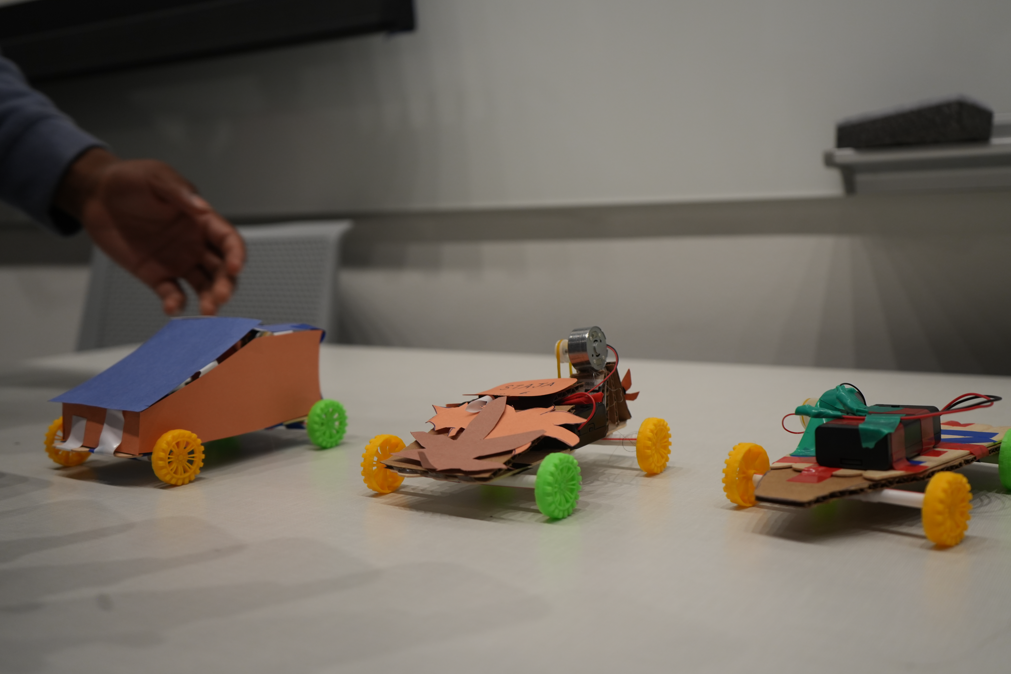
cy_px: 335
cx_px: 516
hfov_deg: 50.7
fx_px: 1067
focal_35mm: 38
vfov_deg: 35.1
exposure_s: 1/160
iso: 640
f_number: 4
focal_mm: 37
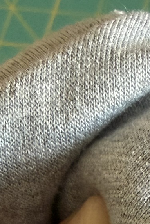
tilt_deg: -67.6
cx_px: 159
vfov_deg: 18.8
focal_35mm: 89
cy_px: 379
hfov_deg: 15.0
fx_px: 556
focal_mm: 2.22
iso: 500
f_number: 2.2
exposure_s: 1/60
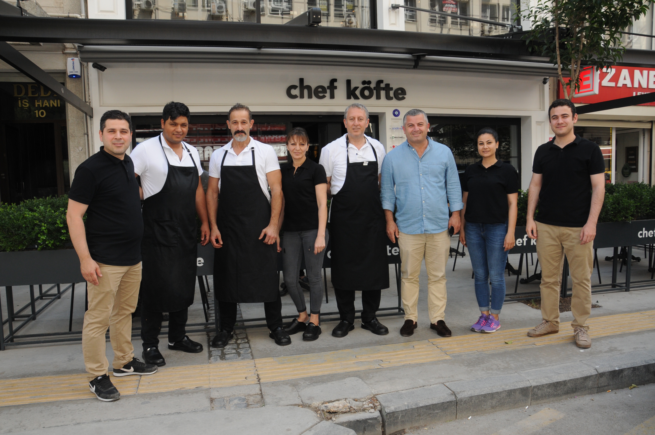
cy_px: 218
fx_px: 491
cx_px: 328
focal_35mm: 27
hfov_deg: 67.4
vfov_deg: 47.8
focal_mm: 18
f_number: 8
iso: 400
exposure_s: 1/250
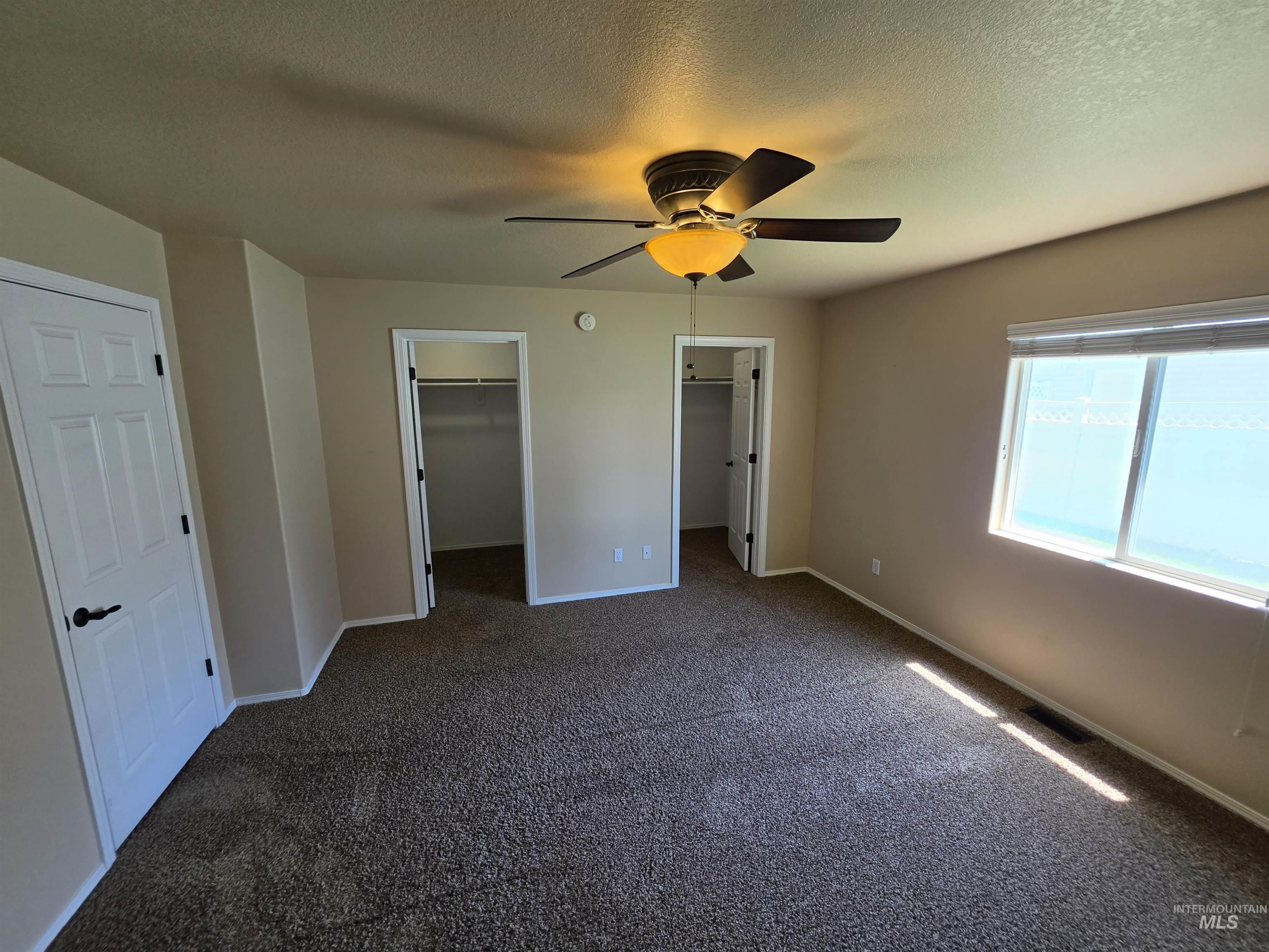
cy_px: 476
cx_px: 634
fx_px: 477
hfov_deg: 106.2
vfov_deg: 89.9
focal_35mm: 13
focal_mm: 2.2
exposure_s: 1/120
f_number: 1.9
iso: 100
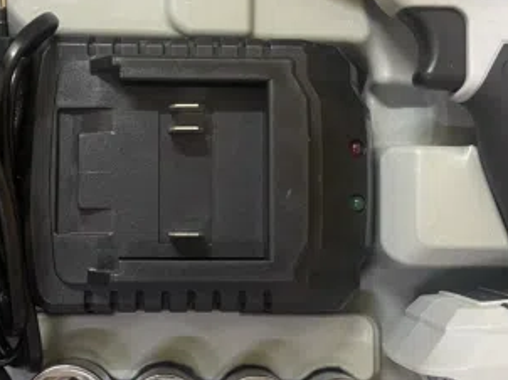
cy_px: 175
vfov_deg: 27.5
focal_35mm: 53
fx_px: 777
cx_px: 198
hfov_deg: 36.0
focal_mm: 5.1
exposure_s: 1/33
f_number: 1.6
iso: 640
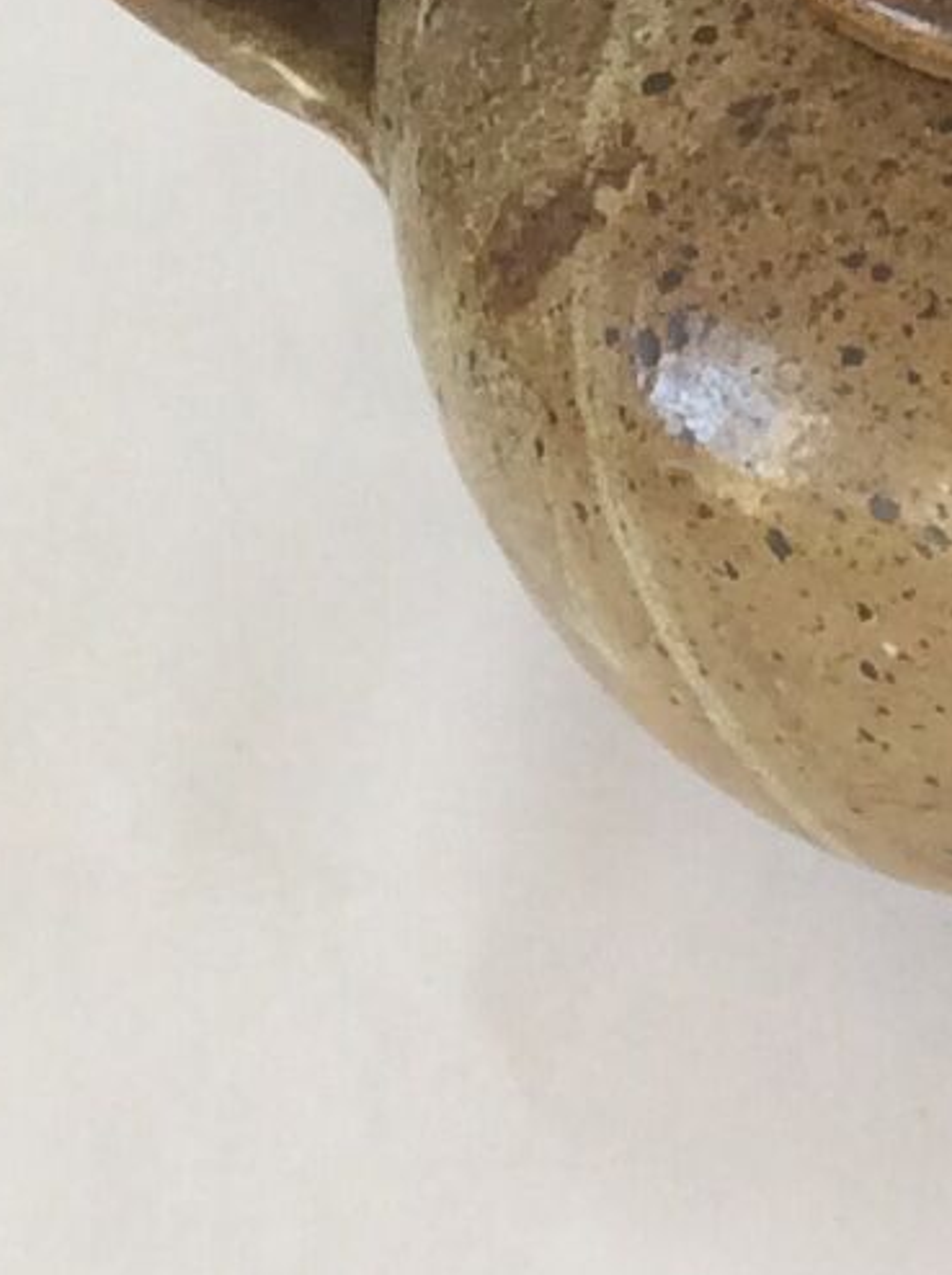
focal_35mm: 168
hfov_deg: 8.1
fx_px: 6176
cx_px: 2381
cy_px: 519
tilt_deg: -47.9
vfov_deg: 11.8
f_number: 2.4
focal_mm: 3.3
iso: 50
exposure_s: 1/100
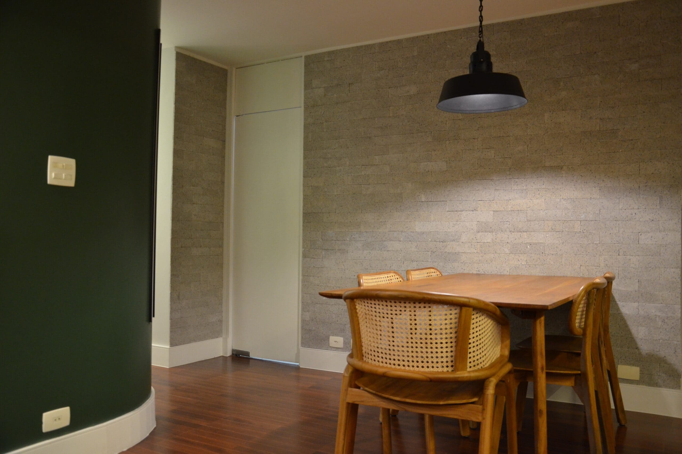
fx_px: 597
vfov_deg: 41.7
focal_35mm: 32
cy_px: 227
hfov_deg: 59.5
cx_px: 341
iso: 1600
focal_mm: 21
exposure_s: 1/25
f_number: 3.8
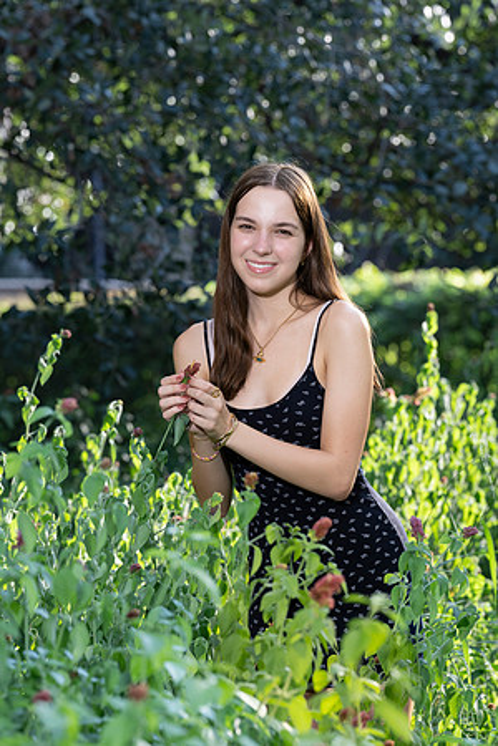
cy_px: 373
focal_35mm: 200
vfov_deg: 10.3
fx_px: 4150
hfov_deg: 6.9
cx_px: 249
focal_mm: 200
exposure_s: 1/200
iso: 640
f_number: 8
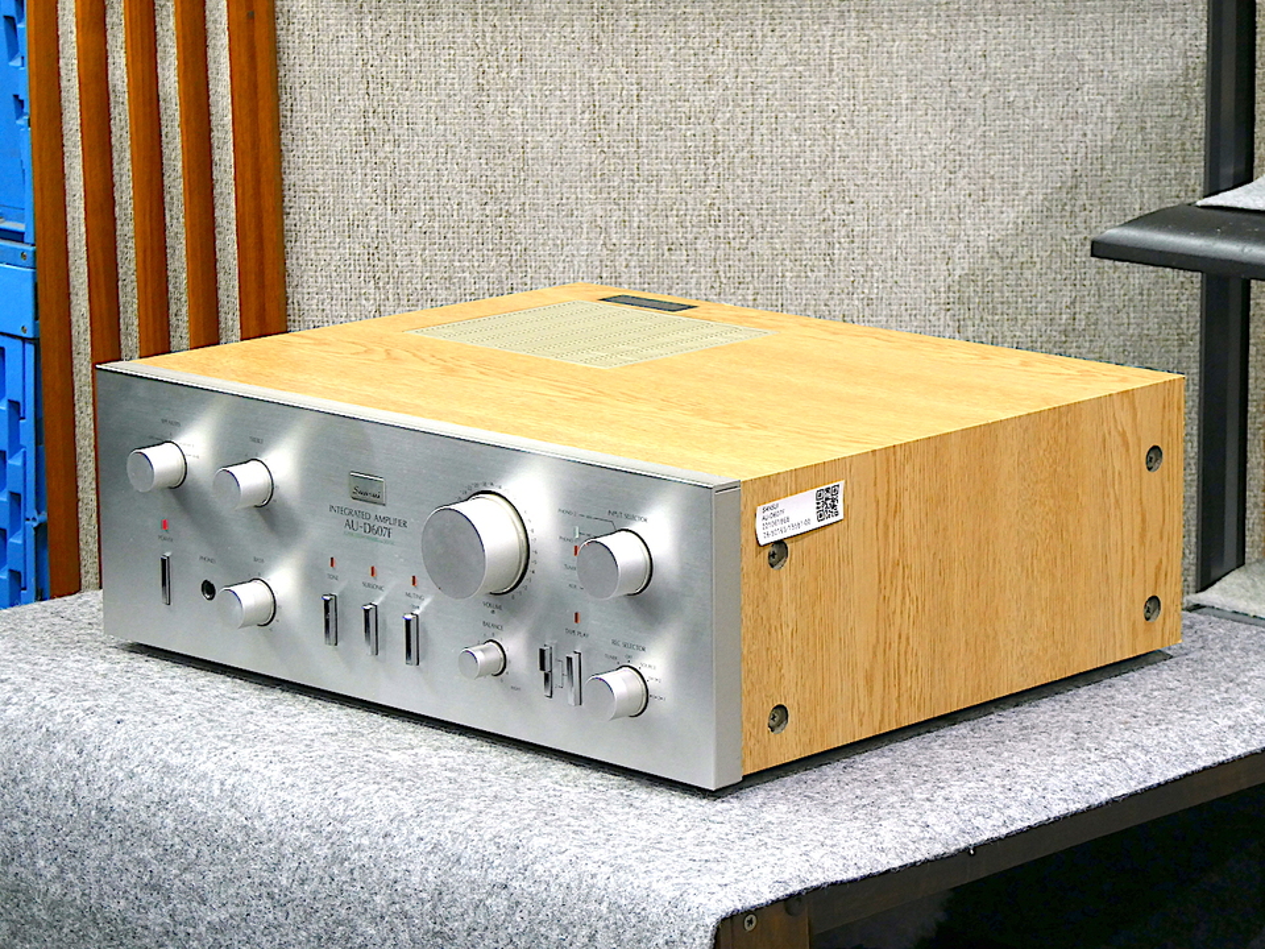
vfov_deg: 12.9
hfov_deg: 17.1
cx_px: 632
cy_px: 474
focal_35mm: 115
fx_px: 4203
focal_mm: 20.6
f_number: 5.1
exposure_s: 1/6
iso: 200
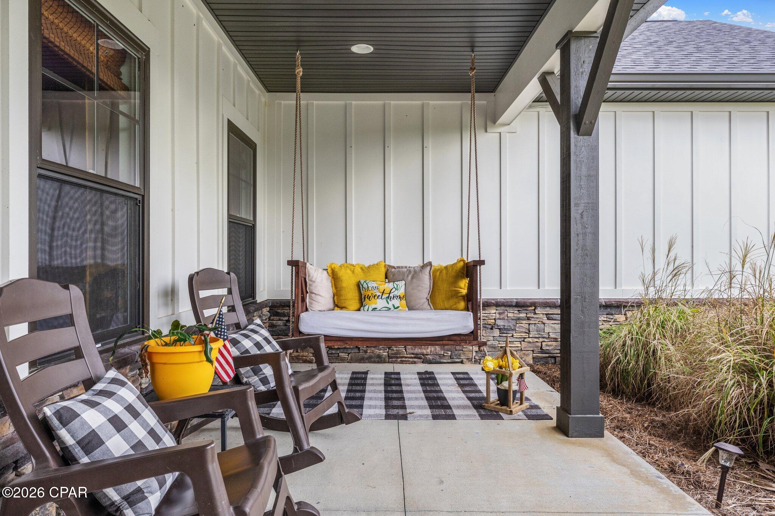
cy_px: 258
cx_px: 388
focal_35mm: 24
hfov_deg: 73.7
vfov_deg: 53.1
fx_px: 517
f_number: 10
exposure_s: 1/30
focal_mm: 24
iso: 1000
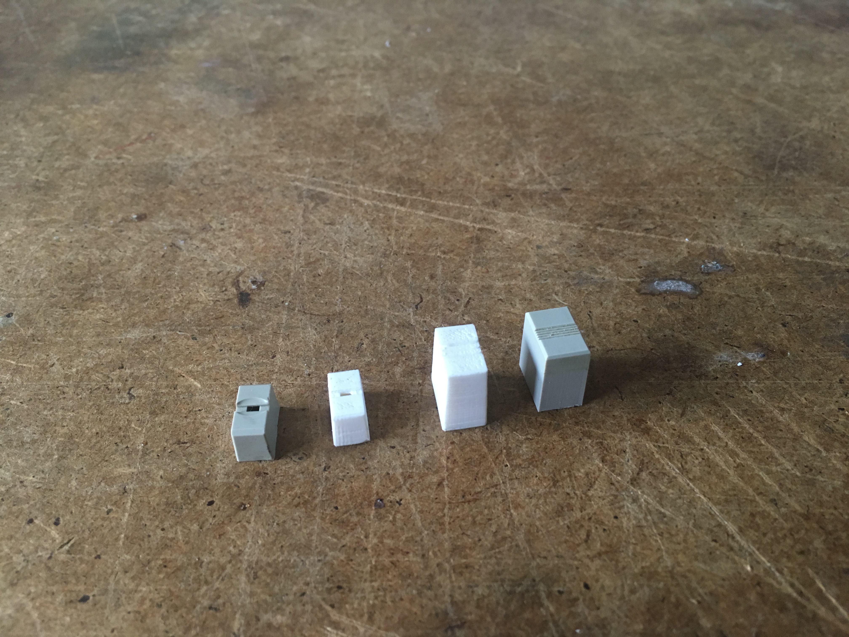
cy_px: 318
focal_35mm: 29
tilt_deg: -44.8
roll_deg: +1.4
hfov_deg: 61.7
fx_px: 711
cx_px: 424
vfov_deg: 48.2
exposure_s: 1/33
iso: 160
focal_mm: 4.15
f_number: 2.2
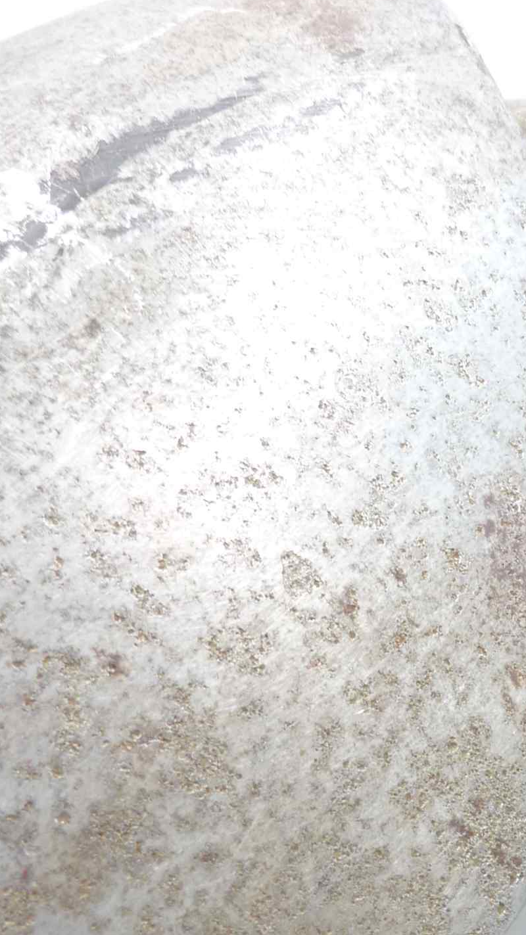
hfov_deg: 23.4
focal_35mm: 49
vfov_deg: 41.9
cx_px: 532
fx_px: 1215
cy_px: 558
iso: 80
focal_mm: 4.1
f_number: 3.3
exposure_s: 1/10
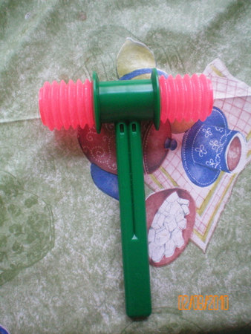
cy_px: 167
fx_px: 367
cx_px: 126
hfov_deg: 37.8
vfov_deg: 49.0
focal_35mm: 38
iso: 250
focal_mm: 6.3
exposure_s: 1/60
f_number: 3.1
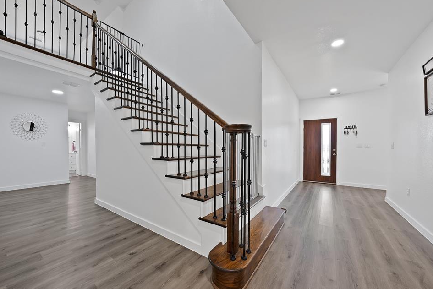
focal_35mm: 13
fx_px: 156
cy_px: 152
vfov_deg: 85.4
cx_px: 204
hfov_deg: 108.2
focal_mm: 12
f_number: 9
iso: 640
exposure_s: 1/2
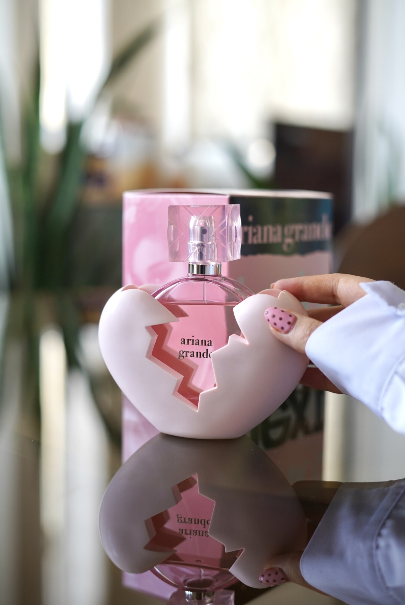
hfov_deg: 27.0
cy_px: 302
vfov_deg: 39.6
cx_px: 202
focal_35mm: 50
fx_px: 842
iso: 500
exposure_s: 1/200
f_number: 2.8
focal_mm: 50
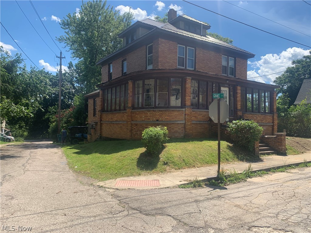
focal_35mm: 26
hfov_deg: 67.3
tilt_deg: +3.7
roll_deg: +0.6
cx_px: 156
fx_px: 234
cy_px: 116
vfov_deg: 53.1
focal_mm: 4.25
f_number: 1.8
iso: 25
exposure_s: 1/1812
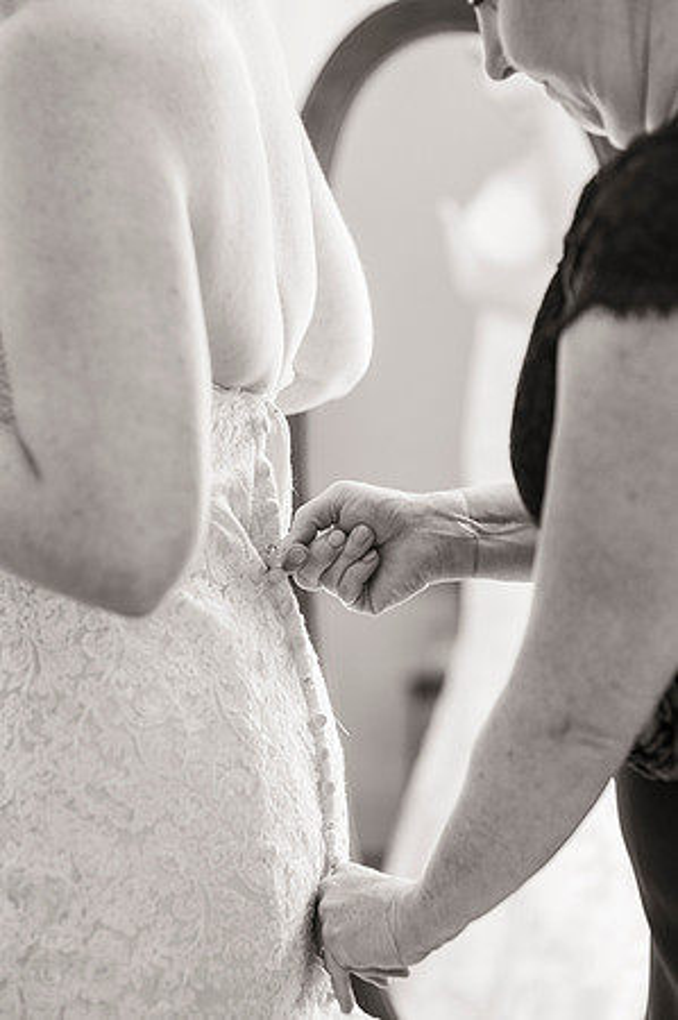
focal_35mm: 85
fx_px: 2407
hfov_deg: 16.0
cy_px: 510
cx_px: 339
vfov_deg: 23.9
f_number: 2.8
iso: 640
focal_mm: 85
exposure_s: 1/250
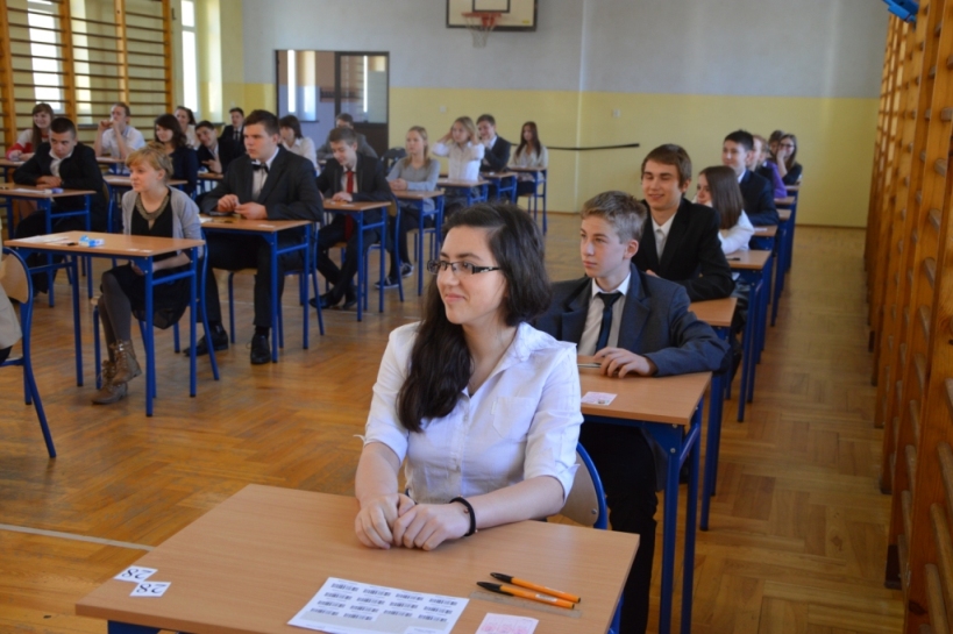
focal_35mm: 42
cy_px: 317
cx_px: 476
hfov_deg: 46.4
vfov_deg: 31.9
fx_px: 1111
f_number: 4
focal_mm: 28
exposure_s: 1/40
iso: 400
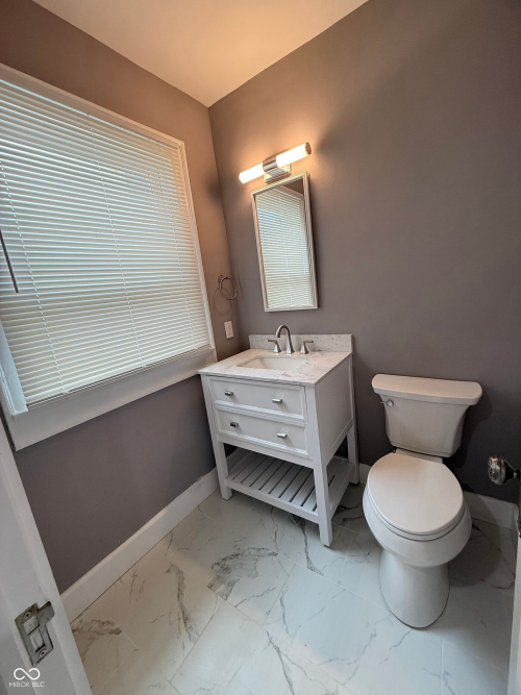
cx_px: 260
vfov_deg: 102.1
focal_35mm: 14
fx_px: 281
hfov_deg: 85.7
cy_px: 348
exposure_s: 1/120
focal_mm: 2.22
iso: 160
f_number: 2.2
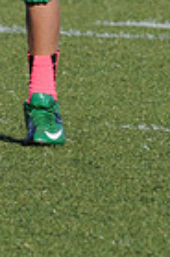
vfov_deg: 1.1
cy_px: -200
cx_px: 32
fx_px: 13382
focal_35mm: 1880
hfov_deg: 0.7
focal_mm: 300
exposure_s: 1/500
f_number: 9
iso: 200
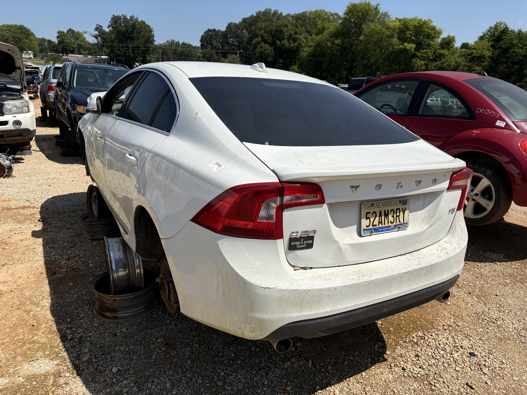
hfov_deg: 67.3
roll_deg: -5.5
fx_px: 396
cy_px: 198
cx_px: 264
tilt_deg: -13.8
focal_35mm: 26
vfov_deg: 53.1
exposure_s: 1/7813
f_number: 1.6
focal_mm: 5.96
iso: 50
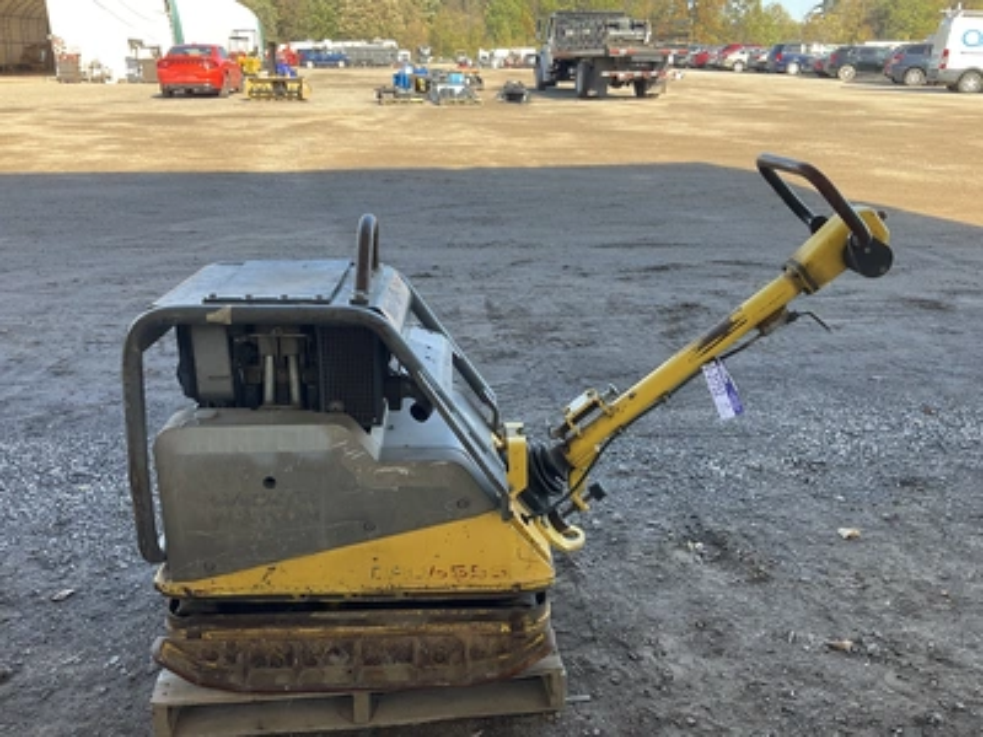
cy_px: 368
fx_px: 824
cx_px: 492
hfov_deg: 61.7
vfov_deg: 48.2
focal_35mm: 29
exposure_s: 1/228
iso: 25
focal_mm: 3
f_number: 1.8
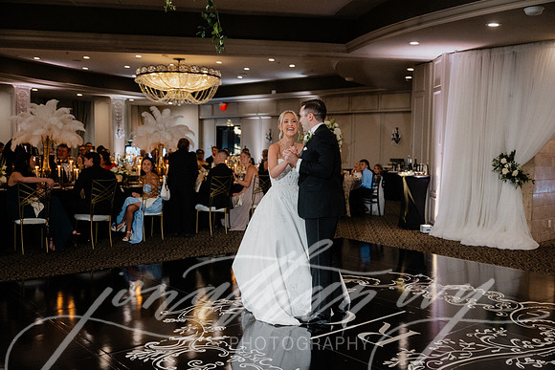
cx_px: 278
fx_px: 555
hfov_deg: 53.1
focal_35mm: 36
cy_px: 185
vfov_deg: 36.9
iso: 2500
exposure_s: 1/160
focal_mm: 36
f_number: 2.8
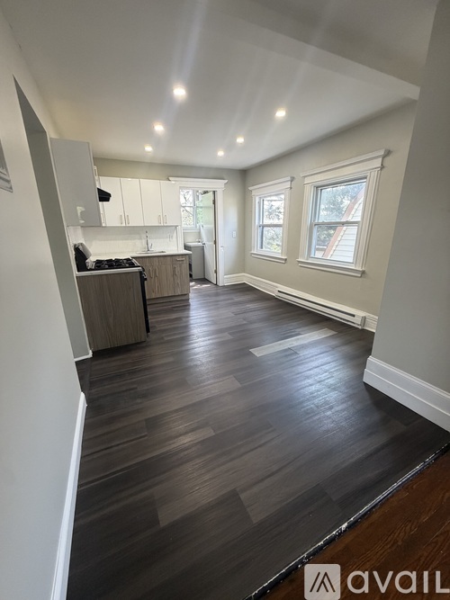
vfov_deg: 102.1
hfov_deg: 85.7
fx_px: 243
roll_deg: +1.3
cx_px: 225
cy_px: 300
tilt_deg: -15.8
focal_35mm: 14
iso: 320
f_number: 2.2
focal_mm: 2.22
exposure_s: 1/99
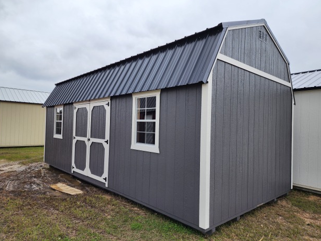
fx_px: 223
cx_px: 162
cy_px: 123
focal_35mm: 24
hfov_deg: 71.6
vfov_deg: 56.8
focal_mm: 6.4
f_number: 1.8
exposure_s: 1/467
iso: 12
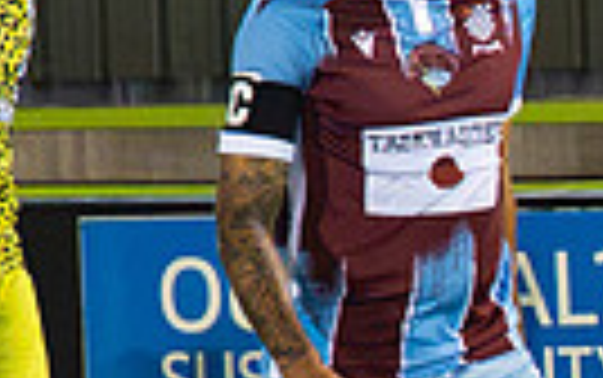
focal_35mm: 837
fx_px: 13767
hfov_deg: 2.5
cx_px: 1153
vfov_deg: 1.6
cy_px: 335
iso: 7200
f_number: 5
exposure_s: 1/400
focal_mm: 74
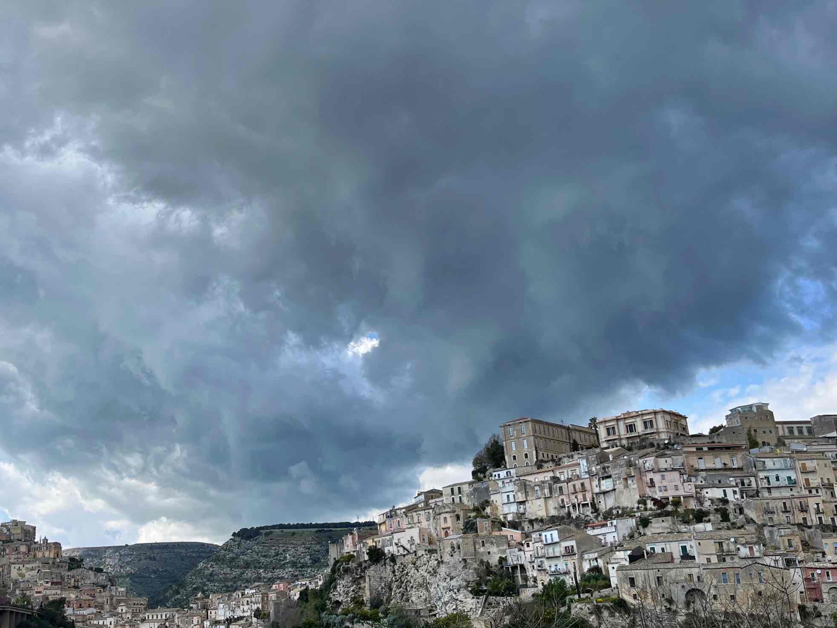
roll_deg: +2.8
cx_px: 355
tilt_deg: +18.9
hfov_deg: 59.7
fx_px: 726
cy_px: 348
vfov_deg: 46.7
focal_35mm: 30
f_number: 1.6
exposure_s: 1/2358
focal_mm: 5.1
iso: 50
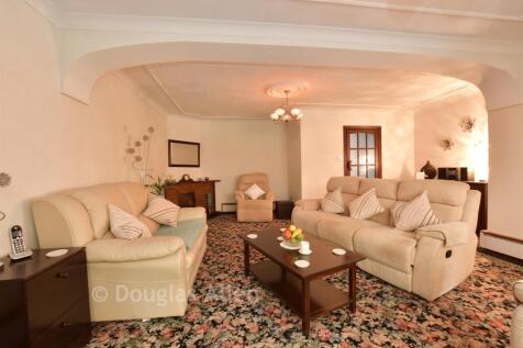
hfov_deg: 100.4
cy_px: 174
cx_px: 262
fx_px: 218
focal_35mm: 15
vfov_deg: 77.3
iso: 250
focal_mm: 10
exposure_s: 1.3
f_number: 8
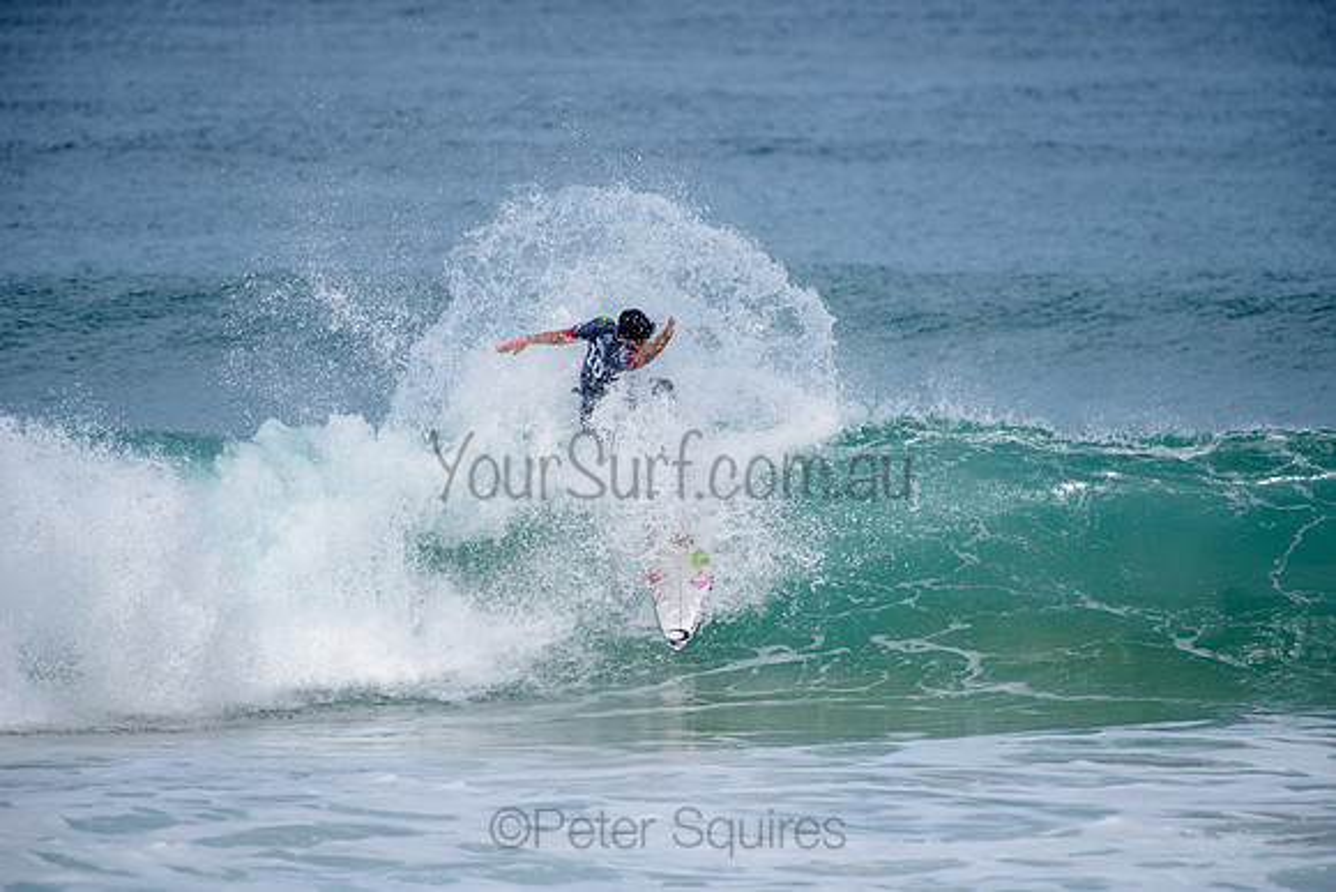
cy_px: 446
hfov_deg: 4.1
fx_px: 18559
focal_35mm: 500
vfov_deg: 2.8
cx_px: 668
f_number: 5.6
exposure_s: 1/2000
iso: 250
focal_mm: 500
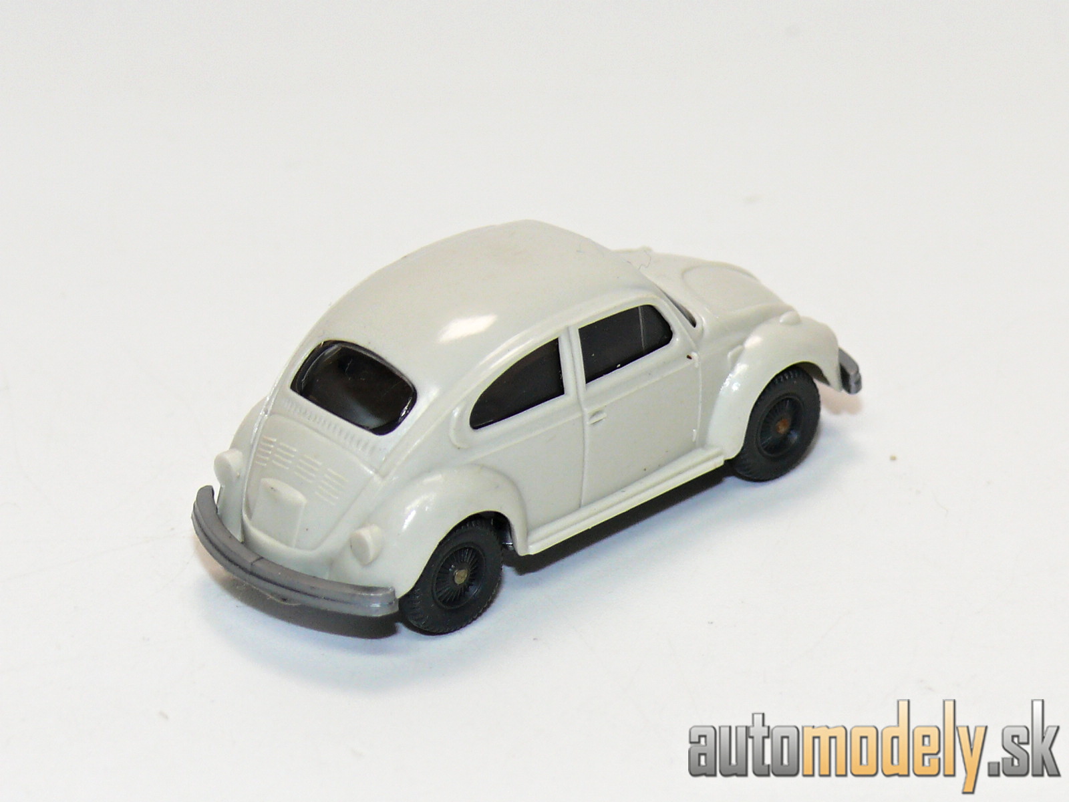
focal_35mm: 157
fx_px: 4848
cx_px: 534
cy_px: 401
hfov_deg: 12.6
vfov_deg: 9.5
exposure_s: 1/30
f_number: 4
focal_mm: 18.7
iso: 100
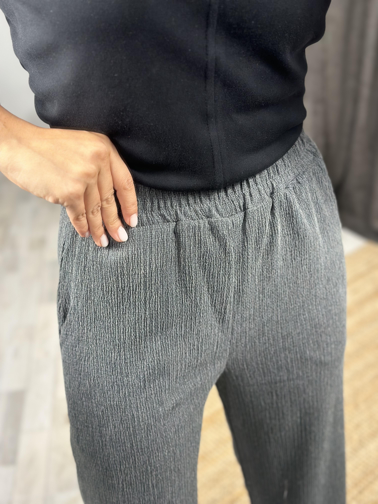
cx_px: 189
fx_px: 699
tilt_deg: -53.3
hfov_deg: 30.3
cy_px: 252
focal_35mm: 48
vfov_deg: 39.7
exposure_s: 1/50
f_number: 1.78
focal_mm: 6.86
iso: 200
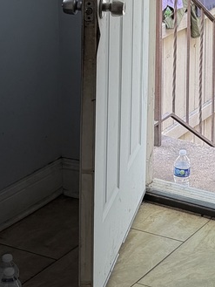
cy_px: -73
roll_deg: -0.8
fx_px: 869
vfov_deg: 17.7
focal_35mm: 105
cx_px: 278
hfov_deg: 13.6
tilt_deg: -9.2
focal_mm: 6.76
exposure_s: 1/121
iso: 80
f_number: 1.78
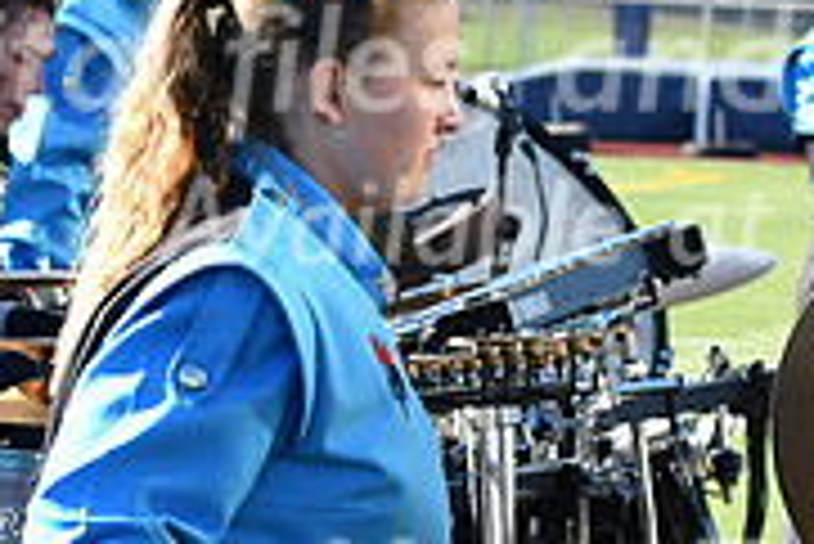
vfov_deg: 4.1
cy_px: 299
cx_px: 468
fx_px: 7603
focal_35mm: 336
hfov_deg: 6.1
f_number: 5.6
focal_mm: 70
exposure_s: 1/500
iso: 250
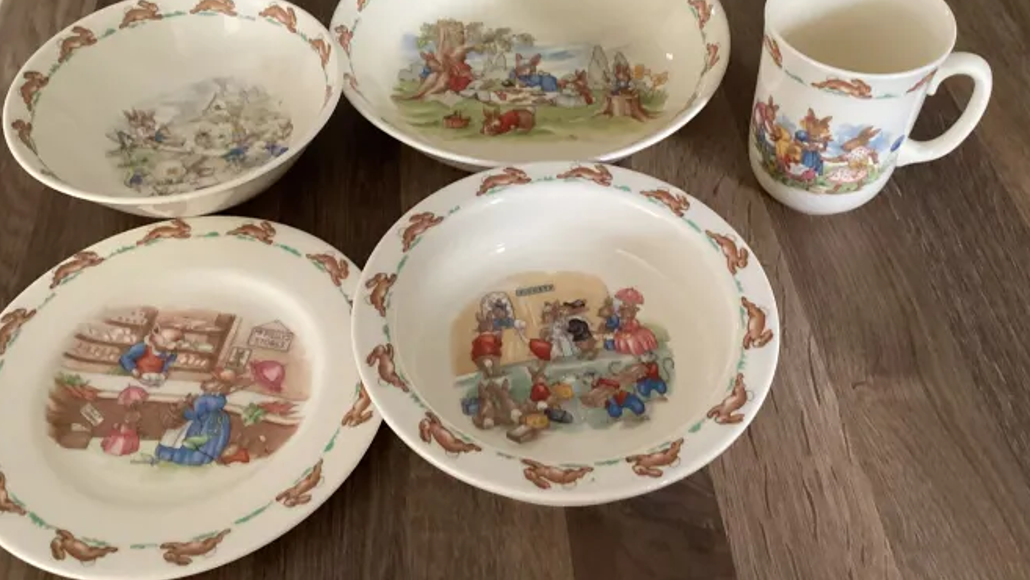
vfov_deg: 32.0
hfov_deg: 54.0
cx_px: 506
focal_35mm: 37
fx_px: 1011
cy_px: 251
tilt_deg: -49.3
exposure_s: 1/33
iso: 400
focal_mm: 3.3
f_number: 2.4
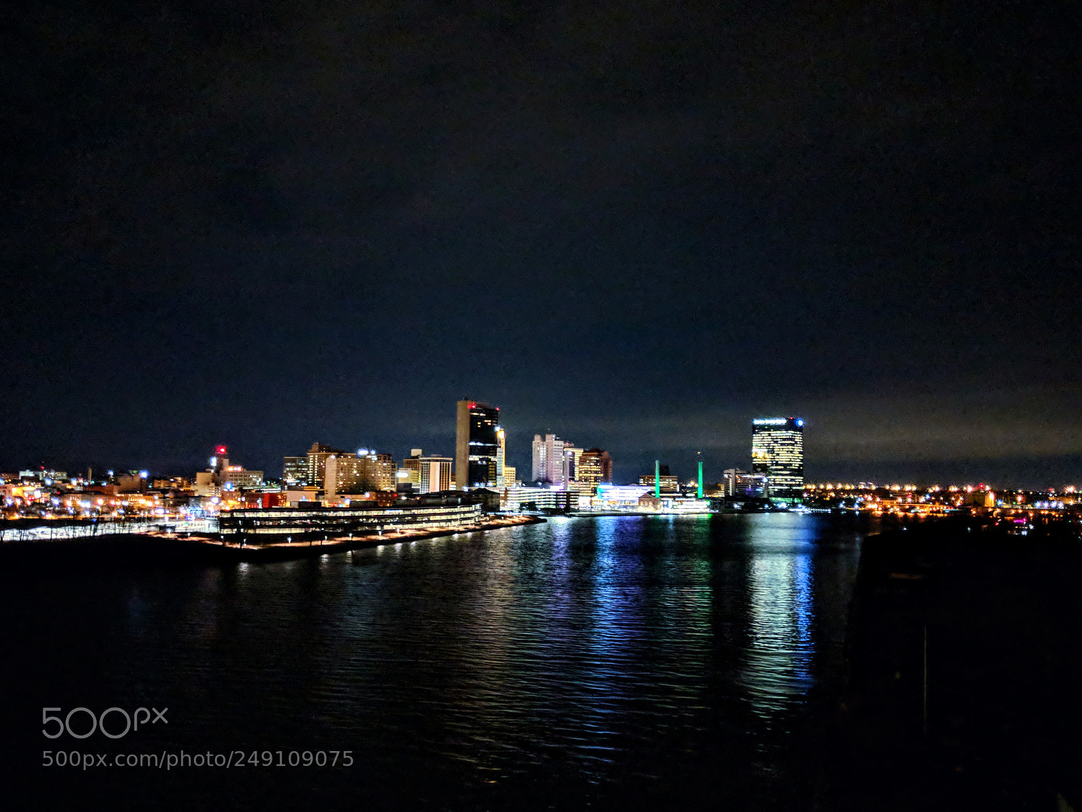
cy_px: 406
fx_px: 844
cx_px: 541
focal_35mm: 27
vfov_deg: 51.4
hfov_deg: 65.3
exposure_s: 1/12
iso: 1250
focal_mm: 4.44
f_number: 1.8
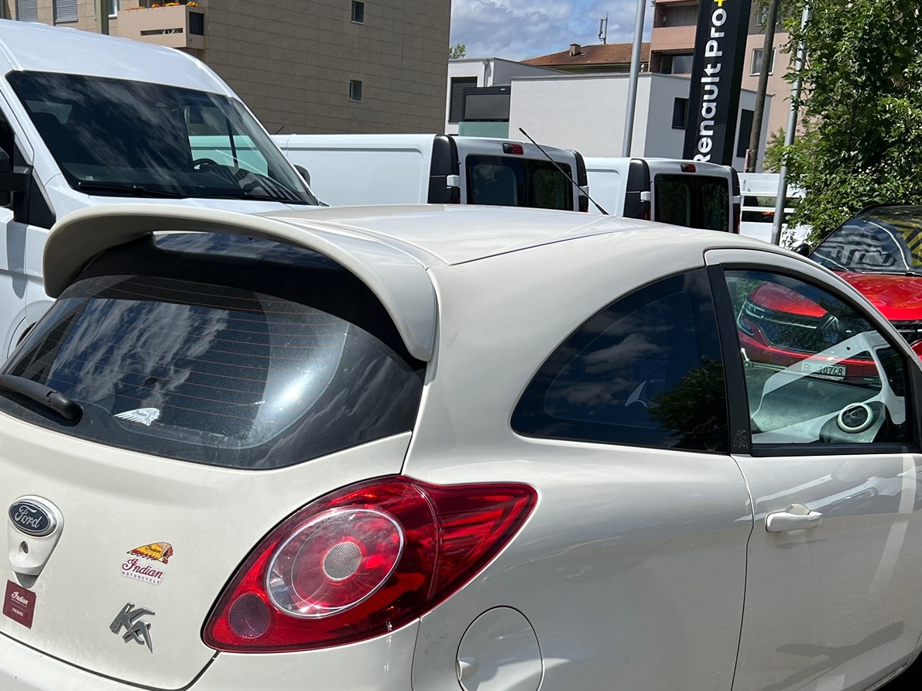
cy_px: 555
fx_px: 1172
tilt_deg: -15.8
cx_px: 402
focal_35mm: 44
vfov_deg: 32.0
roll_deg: -2.0
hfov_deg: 42.9
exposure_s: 1/7463
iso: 50
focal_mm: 5.7
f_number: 1.5
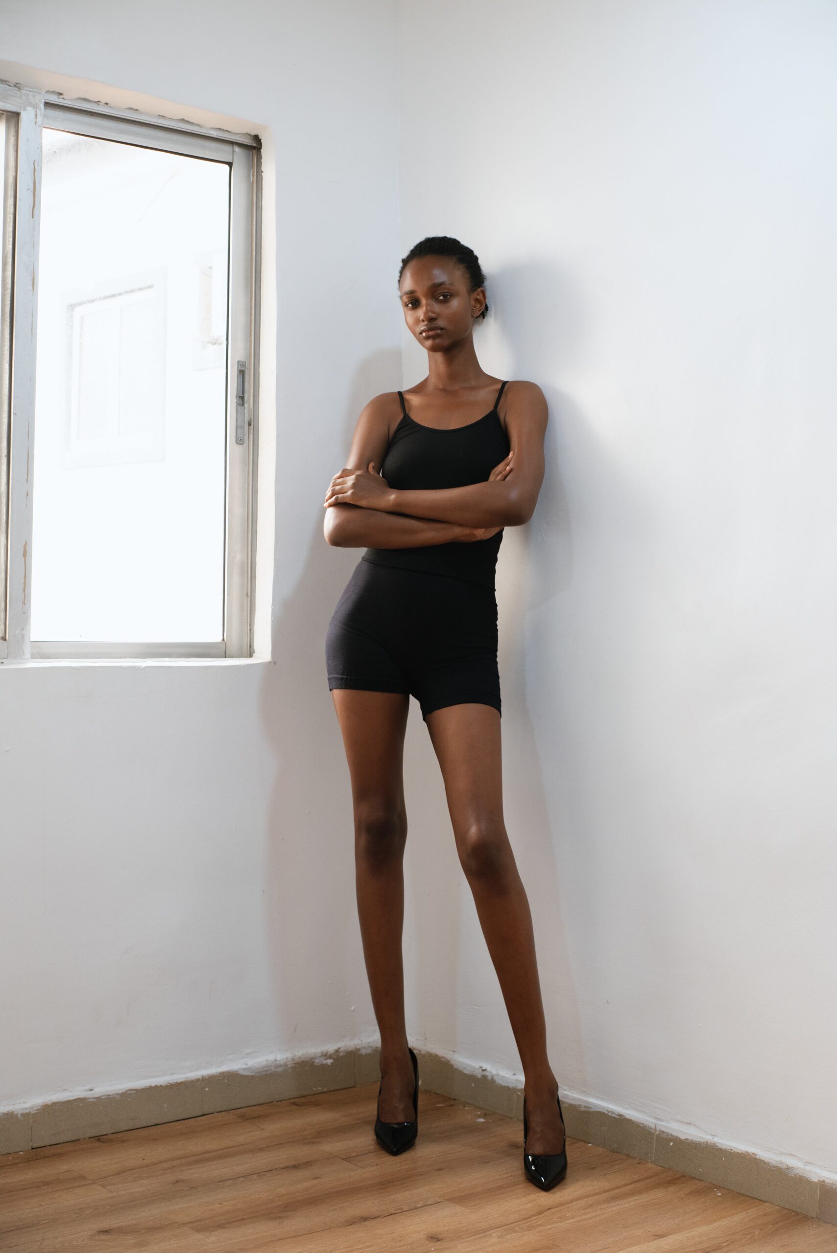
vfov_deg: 39.6
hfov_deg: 27.0
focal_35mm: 50
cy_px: 626
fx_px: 1742
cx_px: 418
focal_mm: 50
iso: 1250
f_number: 6.3
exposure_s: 1/100
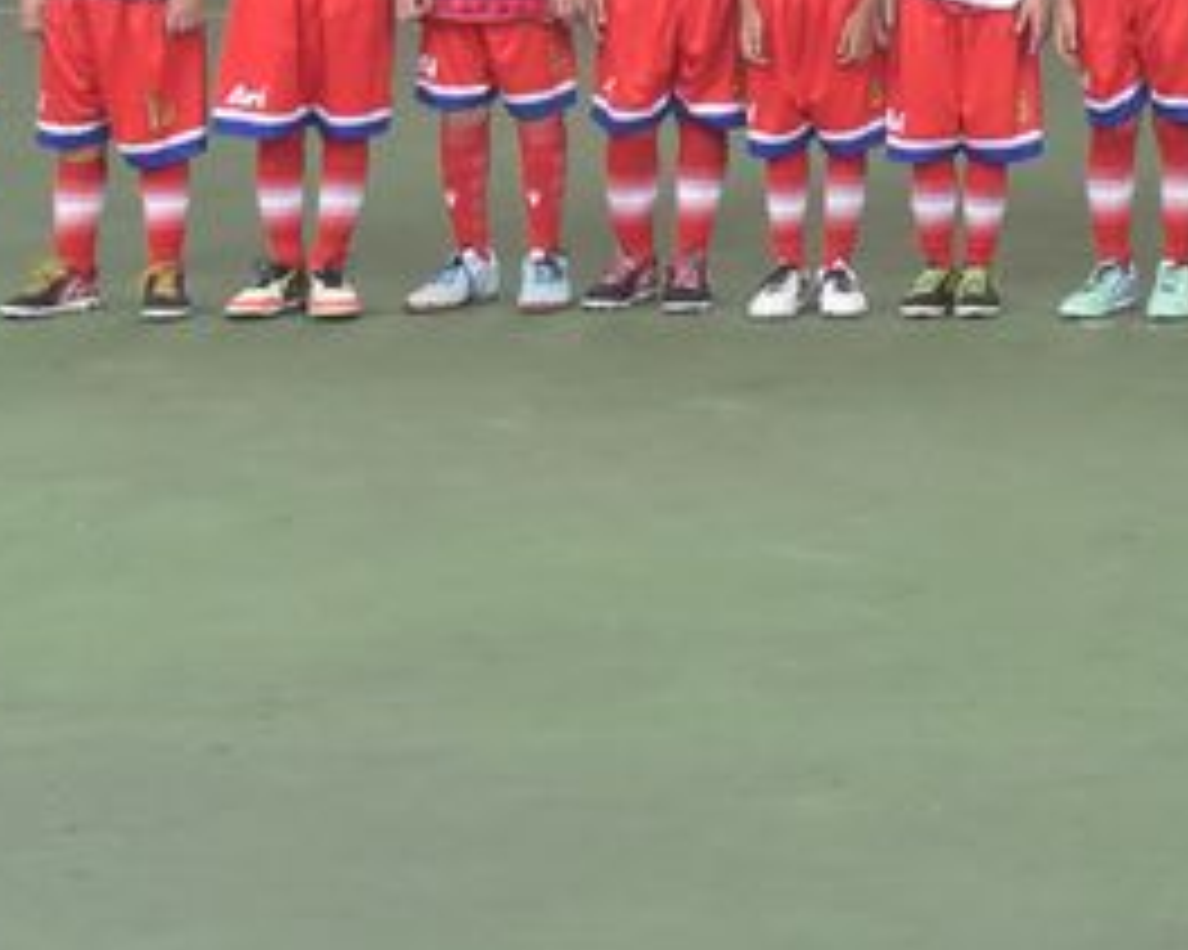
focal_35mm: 120
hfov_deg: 14.1
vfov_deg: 12.0
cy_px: -635
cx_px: 2174
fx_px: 4218
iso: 2000
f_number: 5.6
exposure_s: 1/250
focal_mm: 30
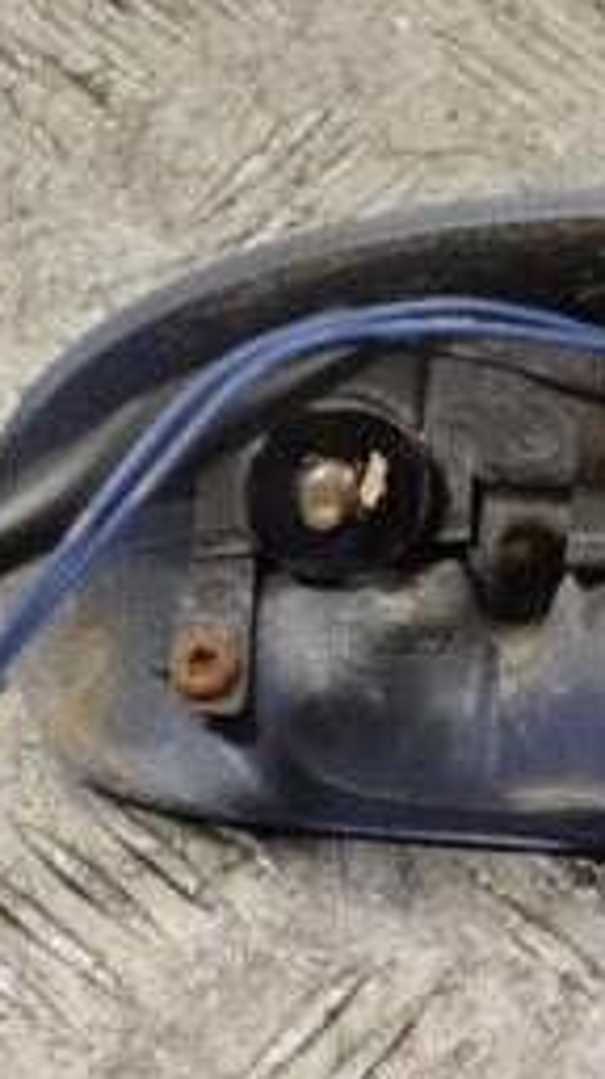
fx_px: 5463
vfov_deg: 11.3
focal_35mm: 191
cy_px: 794
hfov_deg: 6.3
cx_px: 609
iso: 220
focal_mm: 52
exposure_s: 1/30
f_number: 5.6
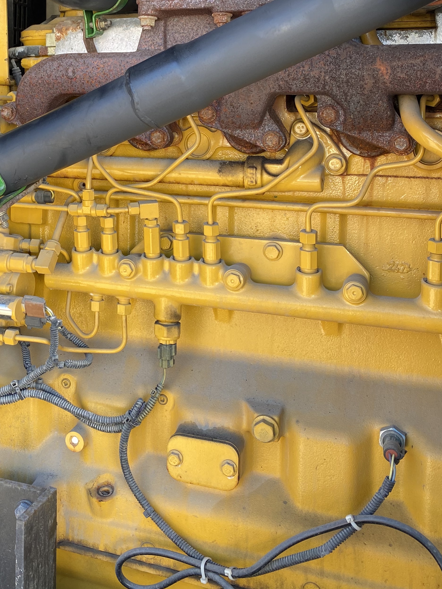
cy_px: 145
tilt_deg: -0.2
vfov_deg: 43.3
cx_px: 104
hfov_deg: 33.6
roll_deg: -0.7
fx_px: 715
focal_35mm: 42
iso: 50
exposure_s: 1/121
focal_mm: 4.25
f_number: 1.8
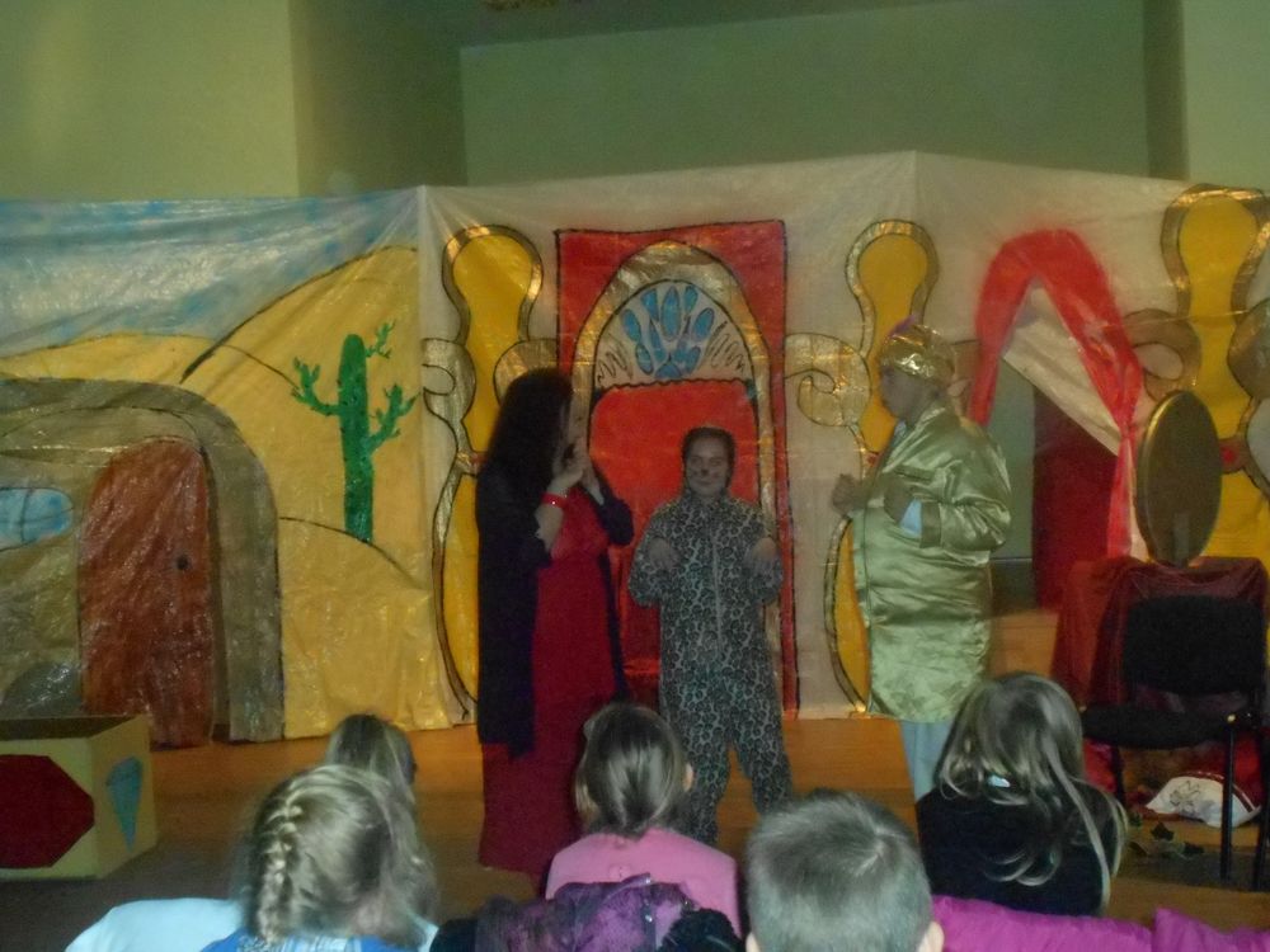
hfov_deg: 38.2
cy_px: 476
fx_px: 1834
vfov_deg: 29.1
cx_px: 635
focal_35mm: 50
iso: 1600
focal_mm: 8.8
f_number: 4.5
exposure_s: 1/60
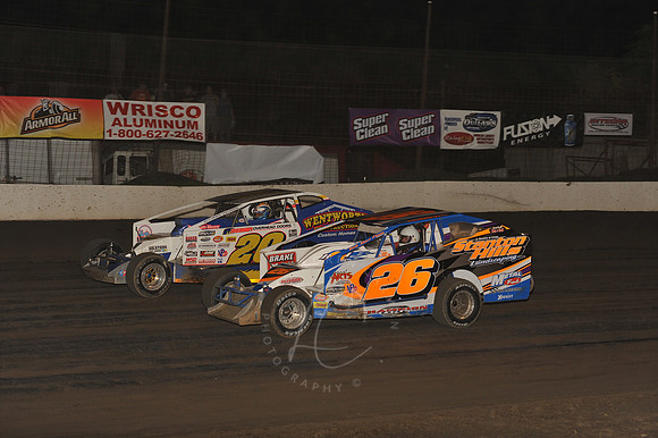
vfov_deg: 17.0
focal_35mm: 80
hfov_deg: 25.4
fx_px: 1461
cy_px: 219
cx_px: 329
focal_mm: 80
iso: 800
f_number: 6.3
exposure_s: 1/320
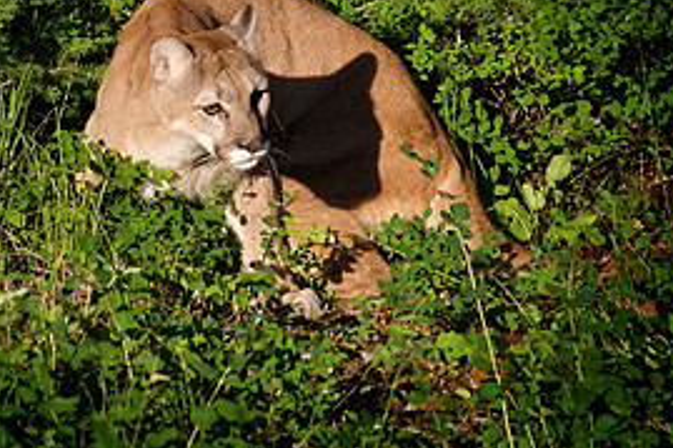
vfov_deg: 2.1
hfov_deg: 3.2
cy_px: 134
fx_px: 12087
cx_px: 235
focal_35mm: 647
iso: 400
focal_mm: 300
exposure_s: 1/800
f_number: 5.6
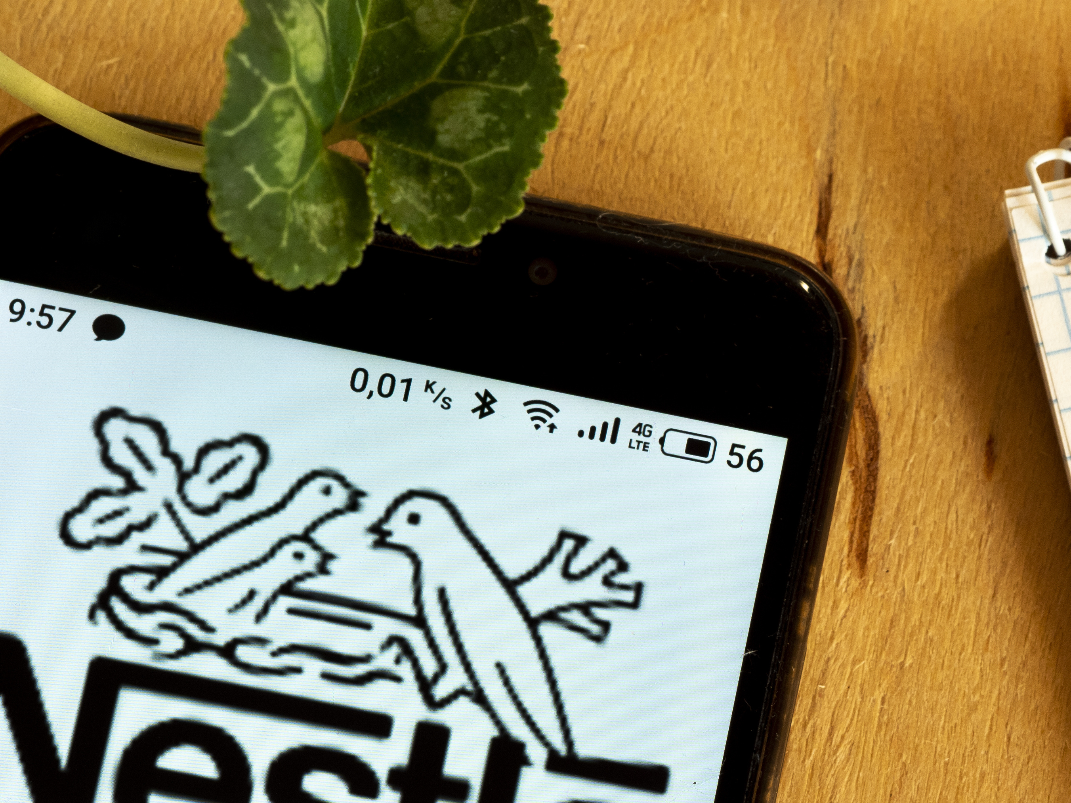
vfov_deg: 6.7
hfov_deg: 8.9
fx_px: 6868
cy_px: 302
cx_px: 781
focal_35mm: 222
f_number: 6.3
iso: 200
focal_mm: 60
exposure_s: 1/8
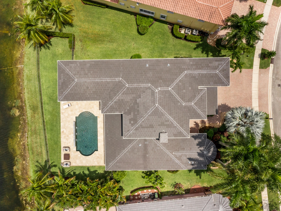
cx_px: 135
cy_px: 107
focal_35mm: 31
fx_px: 252
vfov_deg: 45.4
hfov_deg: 58.3
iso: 400
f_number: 10
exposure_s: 1/640
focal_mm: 10.26
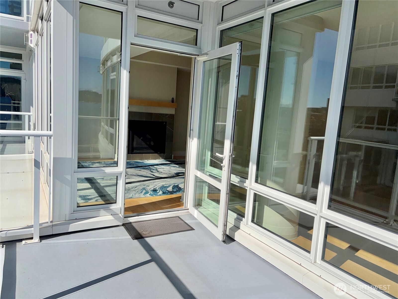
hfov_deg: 67.3
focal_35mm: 26
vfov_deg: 53.1
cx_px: 199
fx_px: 299
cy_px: 150
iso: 64
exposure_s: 1/7813
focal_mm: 5.96
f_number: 1.6
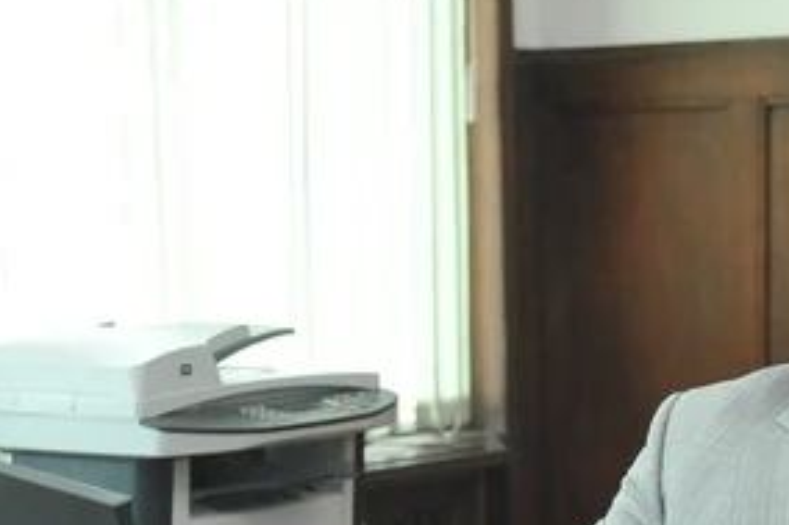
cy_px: 528
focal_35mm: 124
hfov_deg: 16.5
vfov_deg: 10.9
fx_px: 2716
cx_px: 483
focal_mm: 55
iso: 2000
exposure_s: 1/125
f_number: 5.6
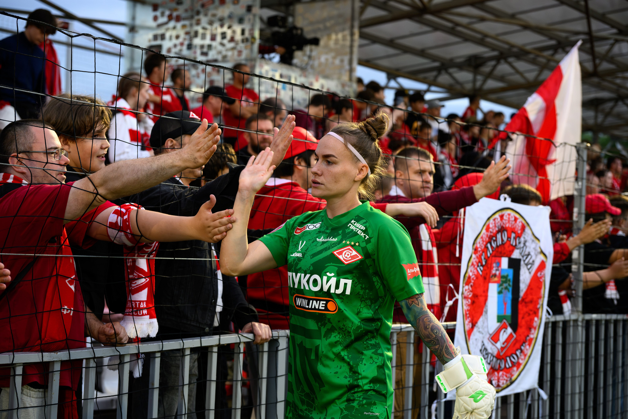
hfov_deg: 32.4
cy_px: 210
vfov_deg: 21.9
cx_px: 314
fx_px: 1082
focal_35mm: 62
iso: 2000
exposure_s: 1/640
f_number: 4
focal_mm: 62
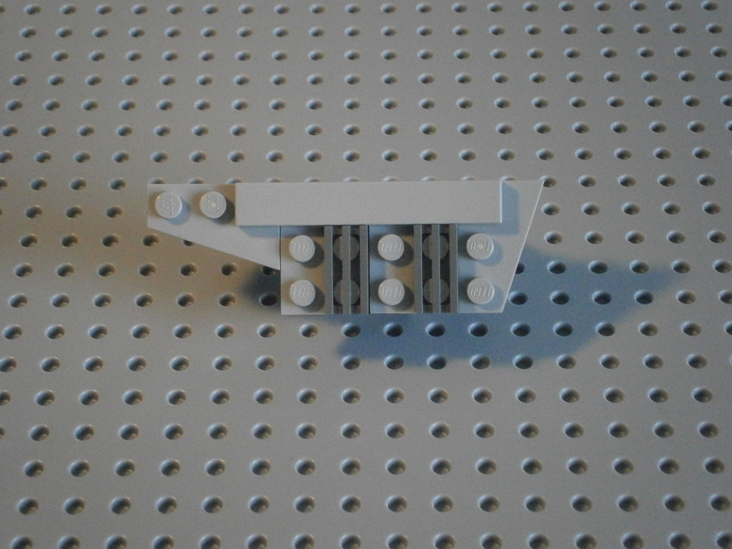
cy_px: 274
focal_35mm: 87
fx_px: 1840
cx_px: 366
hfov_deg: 22.5
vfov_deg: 17.0
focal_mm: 15.4
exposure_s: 1/60
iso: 800
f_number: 4.9
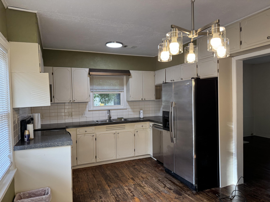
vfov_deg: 56.8
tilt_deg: -1.9
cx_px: 135
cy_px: 101
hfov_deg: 71.6
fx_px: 187
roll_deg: +0.8
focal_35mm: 24
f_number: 1.78
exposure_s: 1/120
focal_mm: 6.76
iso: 160
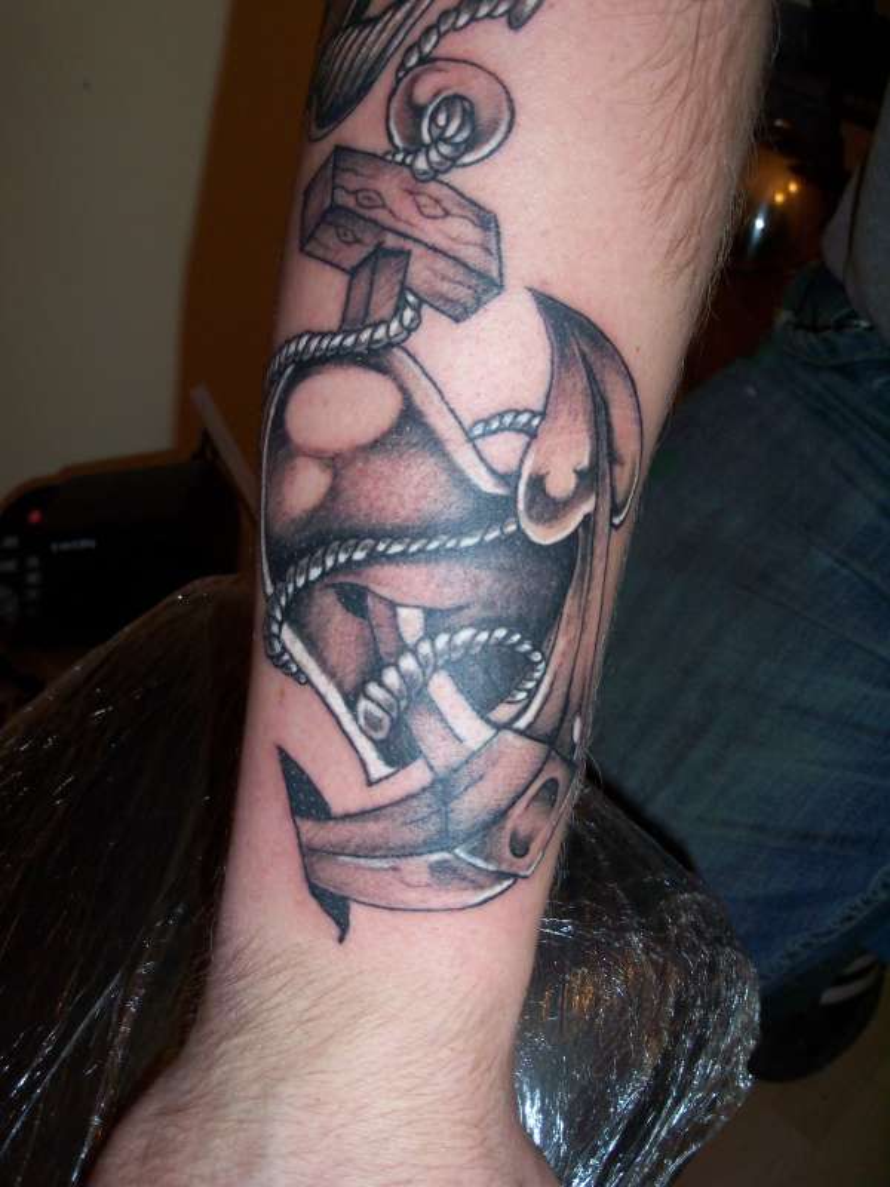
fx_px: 1200
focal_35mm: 35
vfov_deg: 52.6
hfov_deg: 40.7
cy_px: 594
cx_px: 445
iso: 100
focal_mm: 6.3
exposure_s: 1/30
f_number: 3
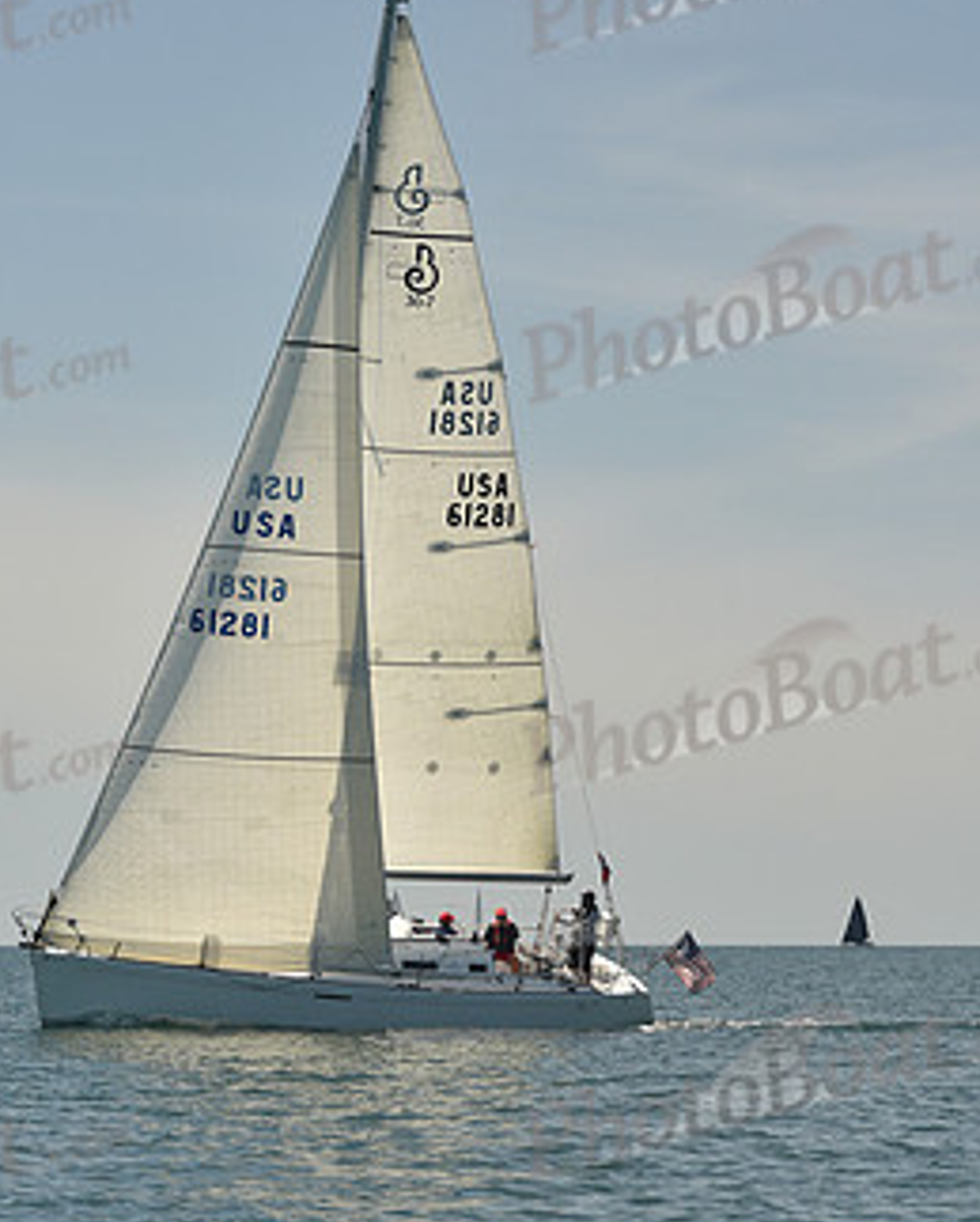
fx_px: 5974
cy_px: 556
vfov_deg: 11.7
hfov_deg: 9.4
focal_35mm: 165
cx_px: 327
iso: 250
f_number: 6.3
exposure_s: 1/800
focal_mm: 98
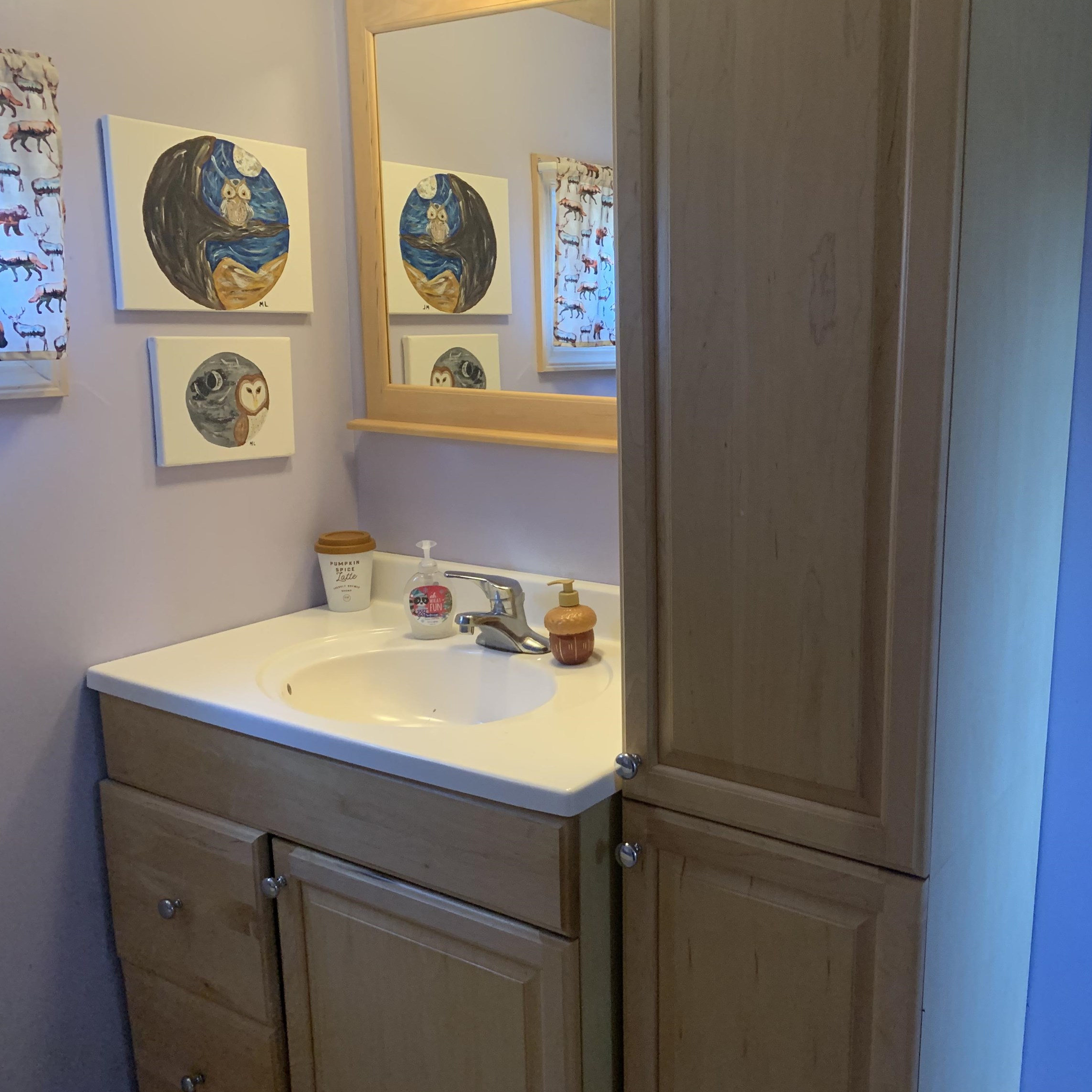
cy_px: 546
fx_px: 1106
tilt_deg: -11.4
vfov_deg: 52.5
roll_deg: -0.8
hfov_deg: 51.9
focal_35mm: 31
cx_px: 697
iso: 320
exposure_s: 1/60
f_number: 1.8
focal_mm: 4.25
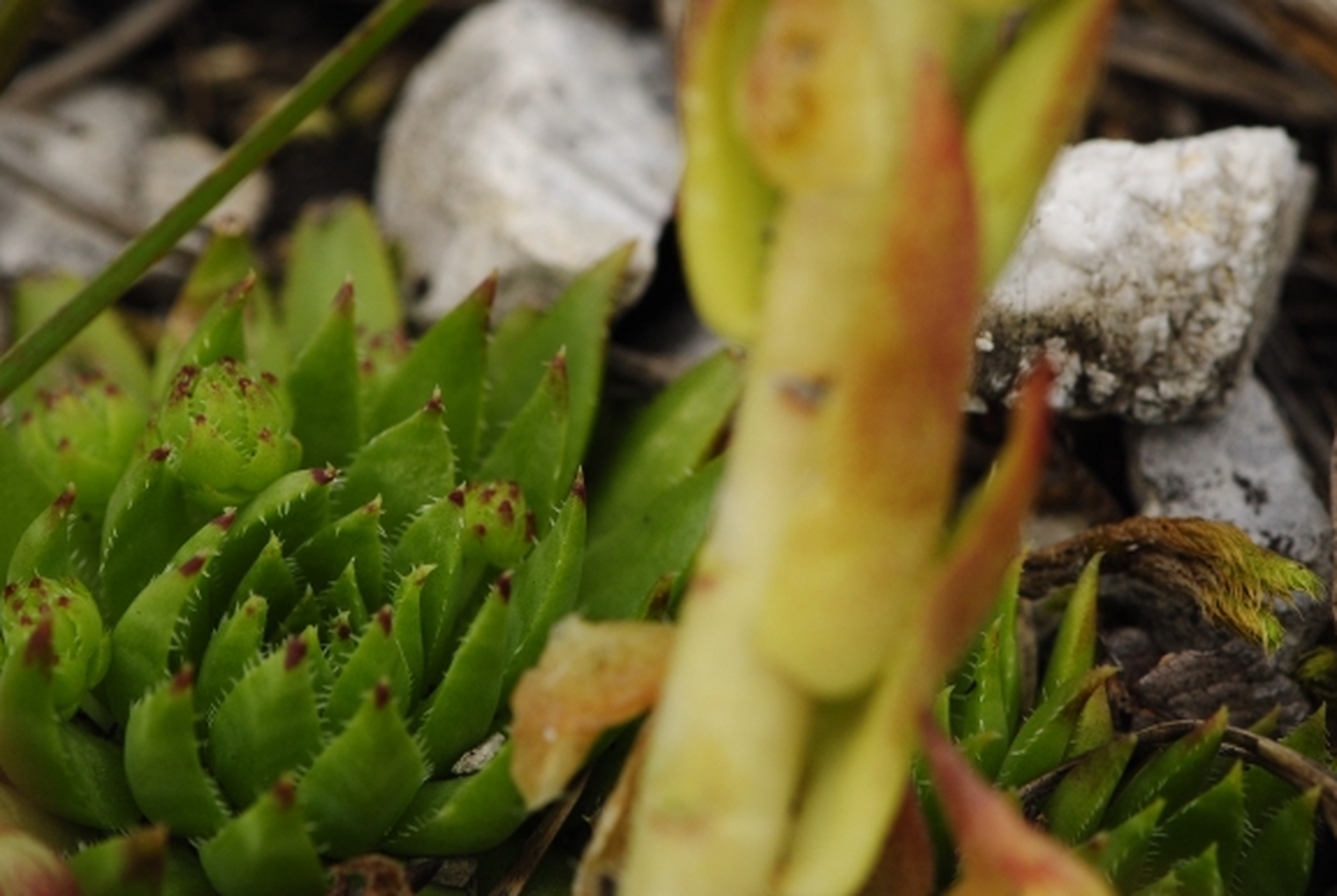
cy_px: 373
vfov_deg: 7.8
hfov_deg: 11.6
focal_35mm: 177
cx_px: 716
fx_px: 6574
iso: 200
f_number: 7.1
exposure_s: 1/200
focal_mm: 85
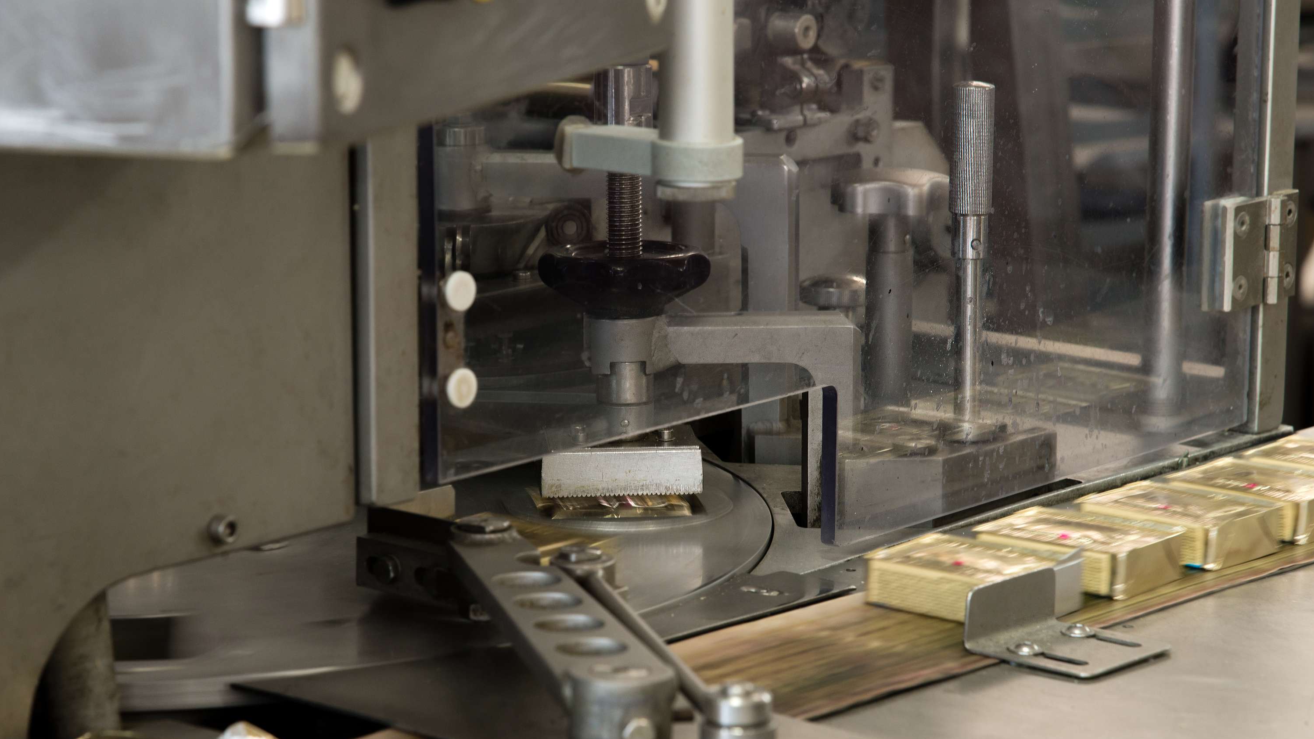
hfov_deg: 17.0
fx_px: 4390
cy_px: 432
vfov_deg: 9.6
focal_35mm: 126
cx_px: 657
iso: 500
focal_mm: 120
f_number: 10
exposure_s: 1/8
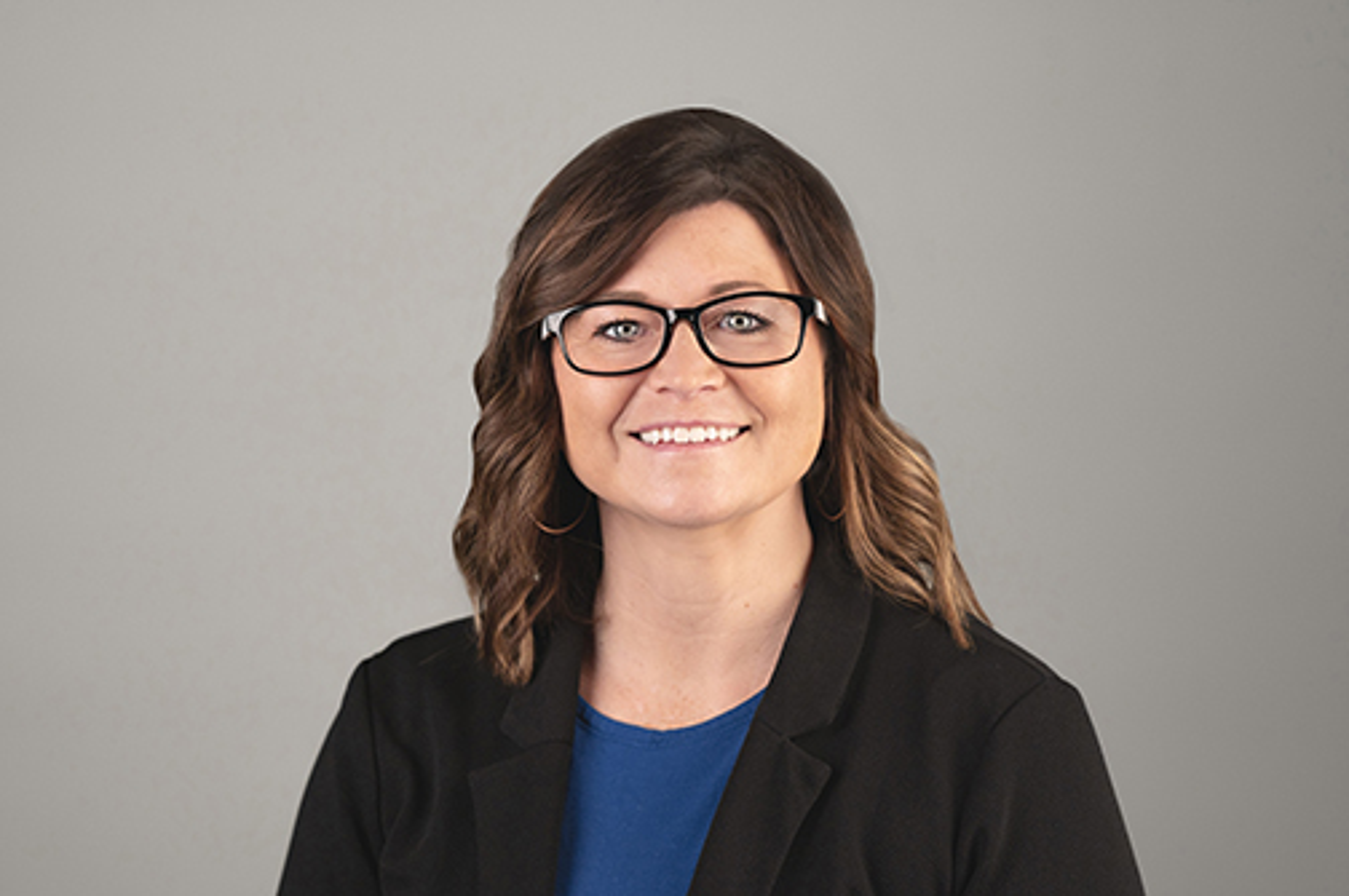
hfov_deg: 23.9
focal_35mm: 85
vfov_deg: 16.0
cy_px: 448
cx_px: 674
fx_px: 3182
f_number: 4.5
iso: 400
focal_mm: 85
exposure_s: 1/100
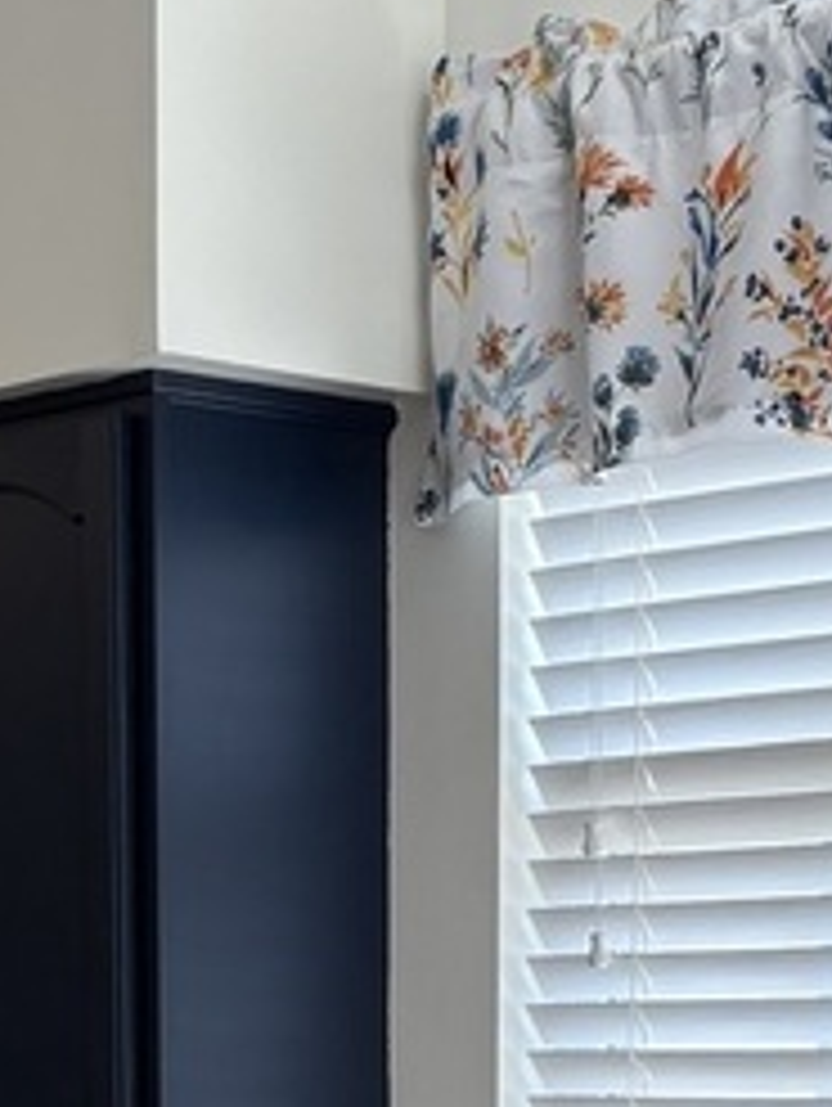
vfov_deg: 16.4
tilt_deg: -5.5
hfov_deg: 13.0
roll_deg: +0.0
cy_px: 1422
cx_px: 225
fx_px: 3647
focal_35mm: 114
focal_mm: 5.96
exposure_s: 1/120
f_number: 1.6
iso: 40
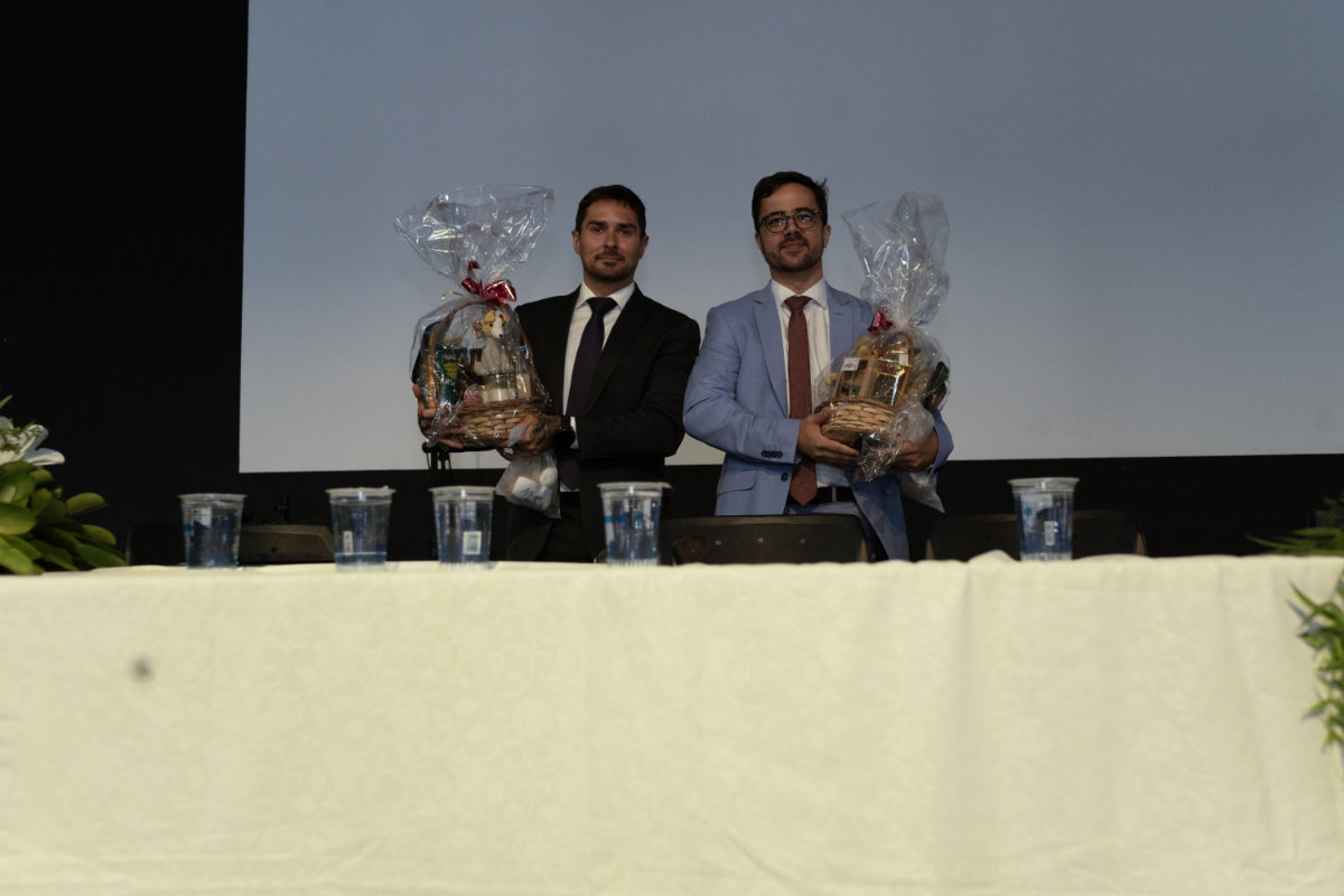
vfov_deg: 37.9
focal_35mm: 35
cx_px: 672
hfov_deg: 54.4
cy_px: 448
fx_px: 1307
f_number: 4
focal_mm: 35
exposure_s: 1/100
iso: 2500
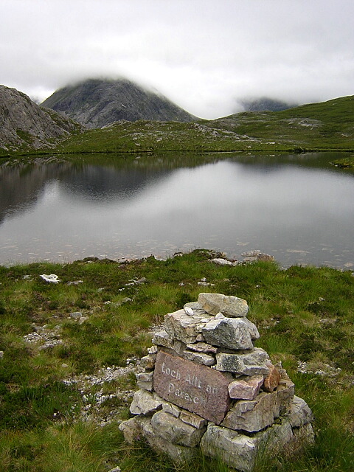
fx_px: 491
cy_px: 236
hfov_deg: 39.7
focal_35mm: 36
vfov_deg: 51.4
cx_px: 177
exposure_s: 1/180
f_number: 5.2
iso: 100
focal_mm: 4.7
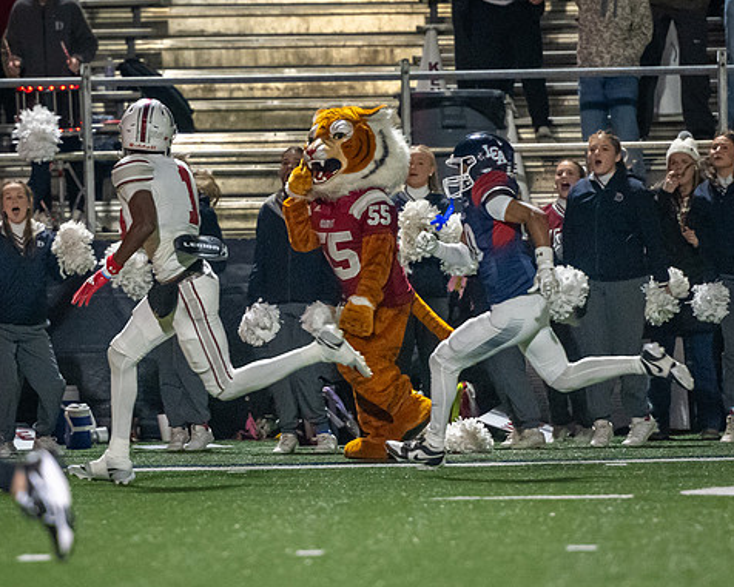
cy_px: 163
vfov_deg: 3.3
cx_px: 170
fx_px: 10299
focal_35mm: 474
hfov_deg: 4.1
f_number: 2.8
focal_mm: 200
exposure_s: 1/800
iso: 6400
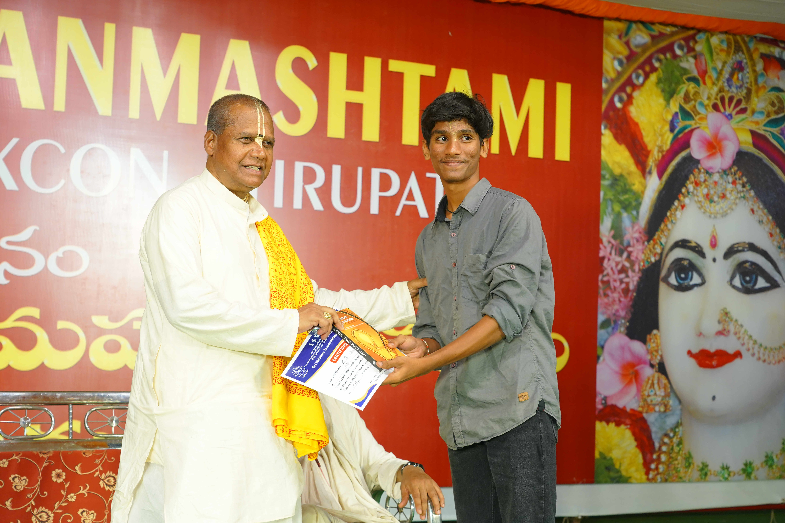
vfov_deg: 23.0
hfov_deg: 33.9
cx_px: 392
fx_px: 1286
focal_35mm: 59
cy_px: 262
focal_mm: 59
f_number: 6.3
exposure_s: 1/200
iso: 2000
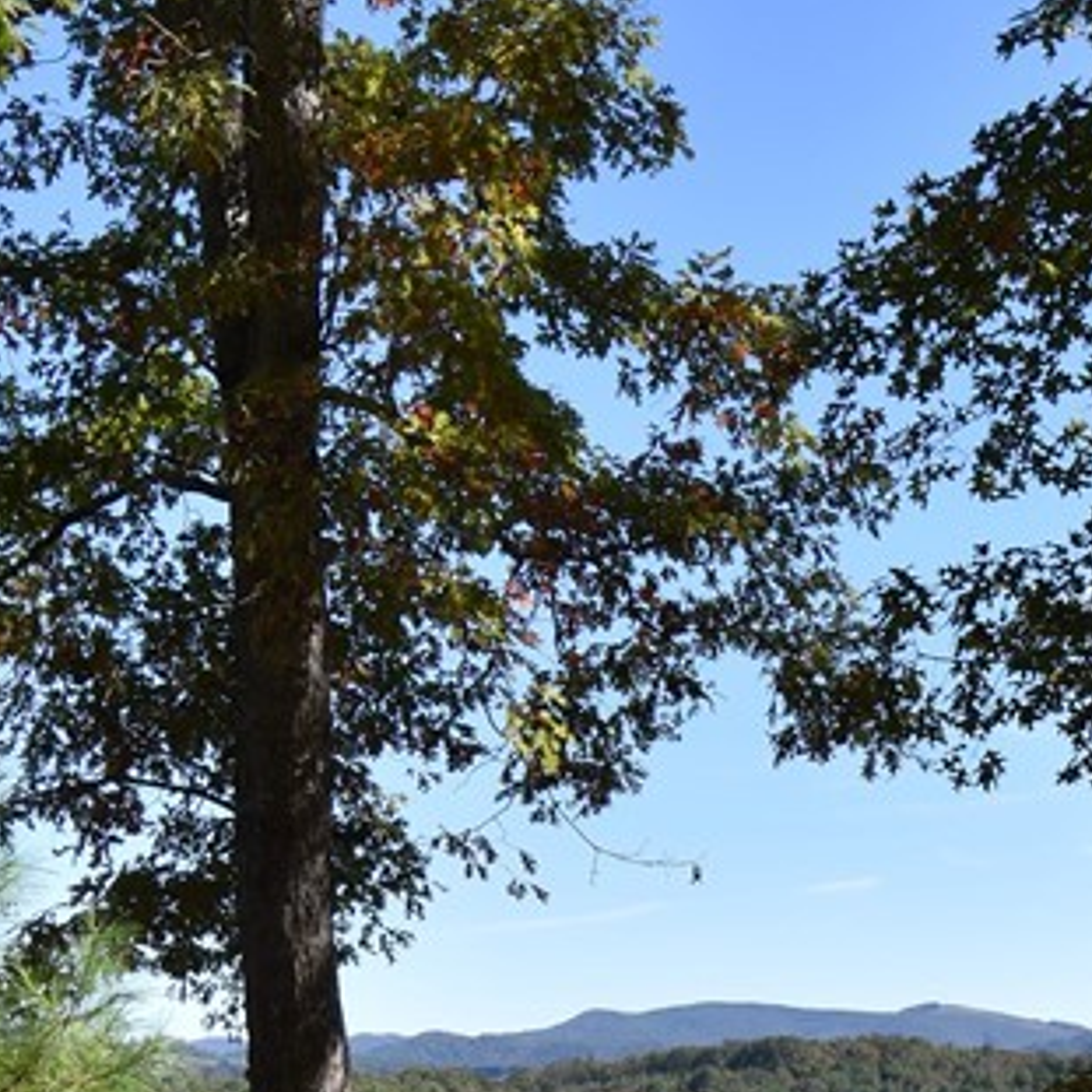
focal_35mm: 89
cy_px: 1176
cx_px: 1057
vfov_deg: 18.8
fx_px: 3176
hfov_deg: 19.0
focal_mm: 20
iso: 320
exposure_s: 1/500
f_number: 8
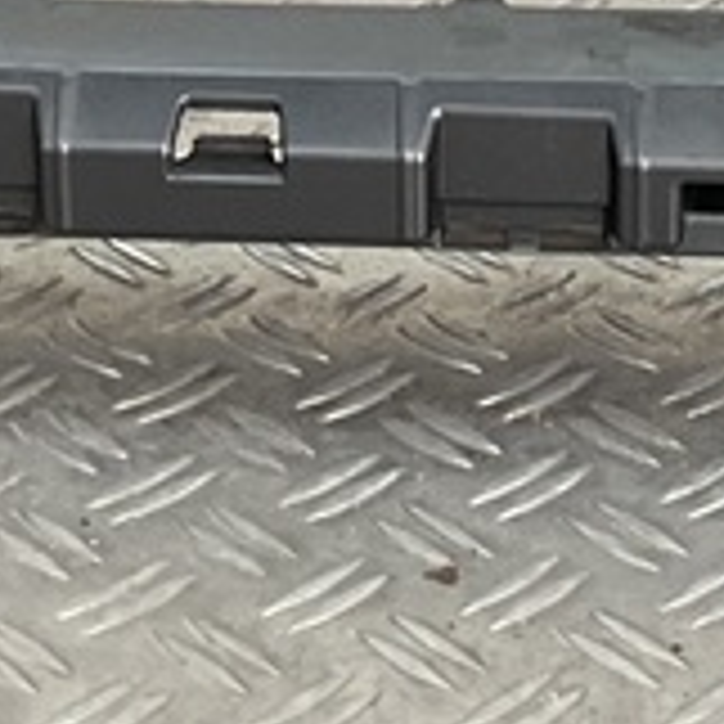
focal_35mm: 160
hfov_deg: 10.8
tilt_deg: -14.0
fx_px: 3786
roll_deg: -2.0
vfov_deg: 9.9
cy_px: -859
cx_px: 809
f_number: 1.8
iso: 20
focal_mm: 3
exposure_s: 1/120
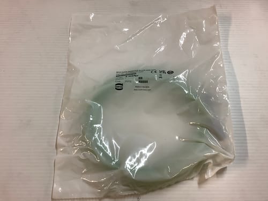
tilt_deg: -67.1
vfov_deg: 45.4
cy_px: 100
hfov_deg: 58.4
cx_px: 134
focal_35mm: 31
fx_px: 240
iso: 100
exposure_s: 1/50
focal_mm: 3.3
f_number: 2.4
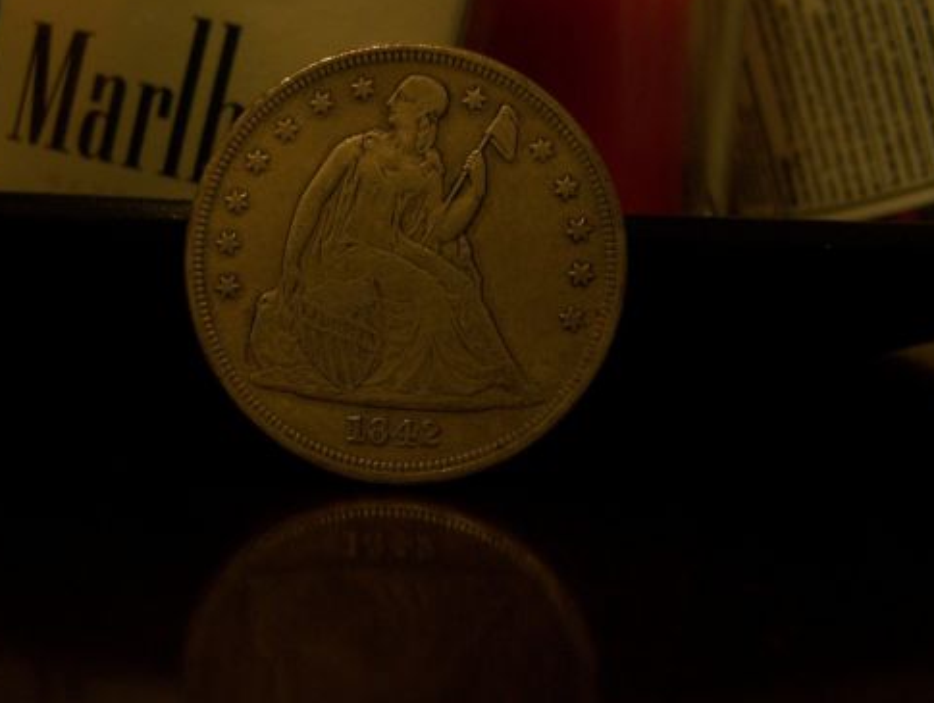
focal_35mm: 47
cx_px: 428
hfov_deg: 40.4
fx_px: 1270
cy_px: 290
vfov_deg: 30.9
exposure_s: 1/8
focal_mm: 6.3
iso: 160
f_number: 2.8
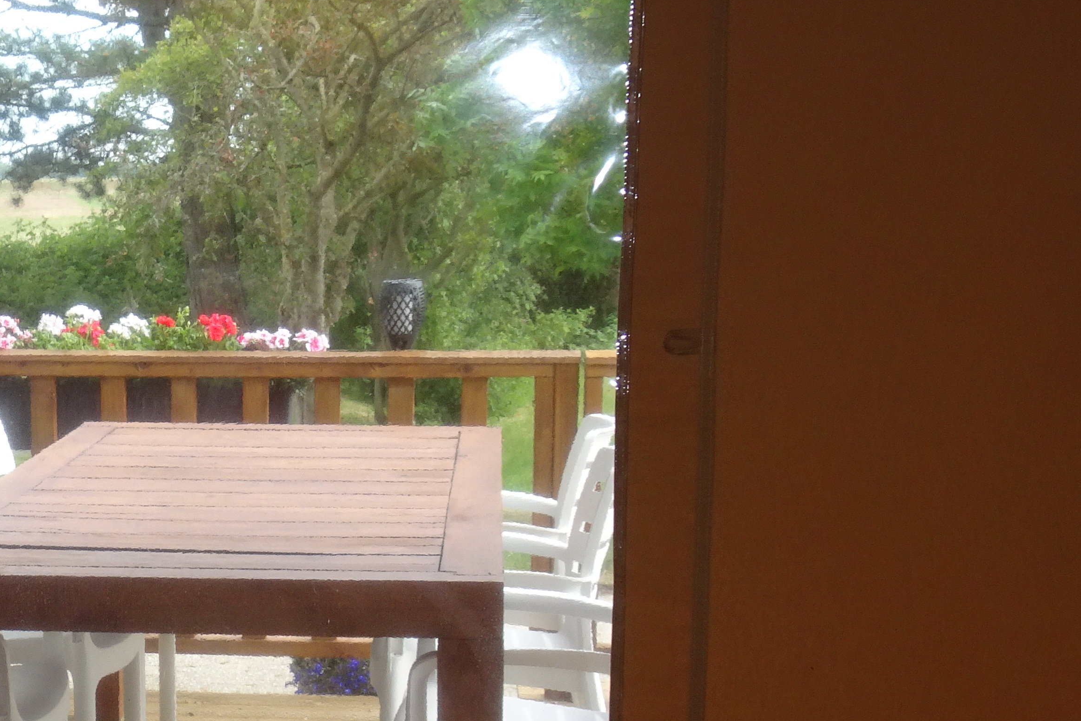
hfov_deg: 25.2
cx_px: 36
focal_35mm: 77
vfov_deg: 17.5
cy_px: 590
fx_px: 2312
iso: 80
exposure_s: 1/100
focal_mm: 5.98
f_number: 4
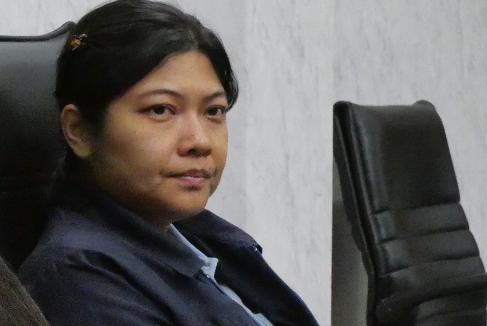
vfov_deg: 9.7
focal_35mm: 141
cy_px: 351
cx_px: 2
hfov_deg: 14.3
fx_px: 1909
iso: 6400
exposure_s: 1/125
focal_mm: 23
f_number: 5.6
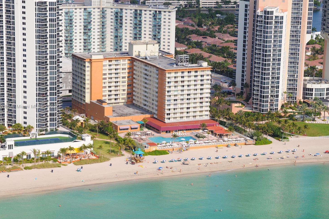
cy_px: 107
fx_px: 932
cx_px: 165
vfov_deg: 13.4
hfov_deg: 20.0
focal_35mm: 102
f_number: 8
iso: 400
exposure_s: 1/1000
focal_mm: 62
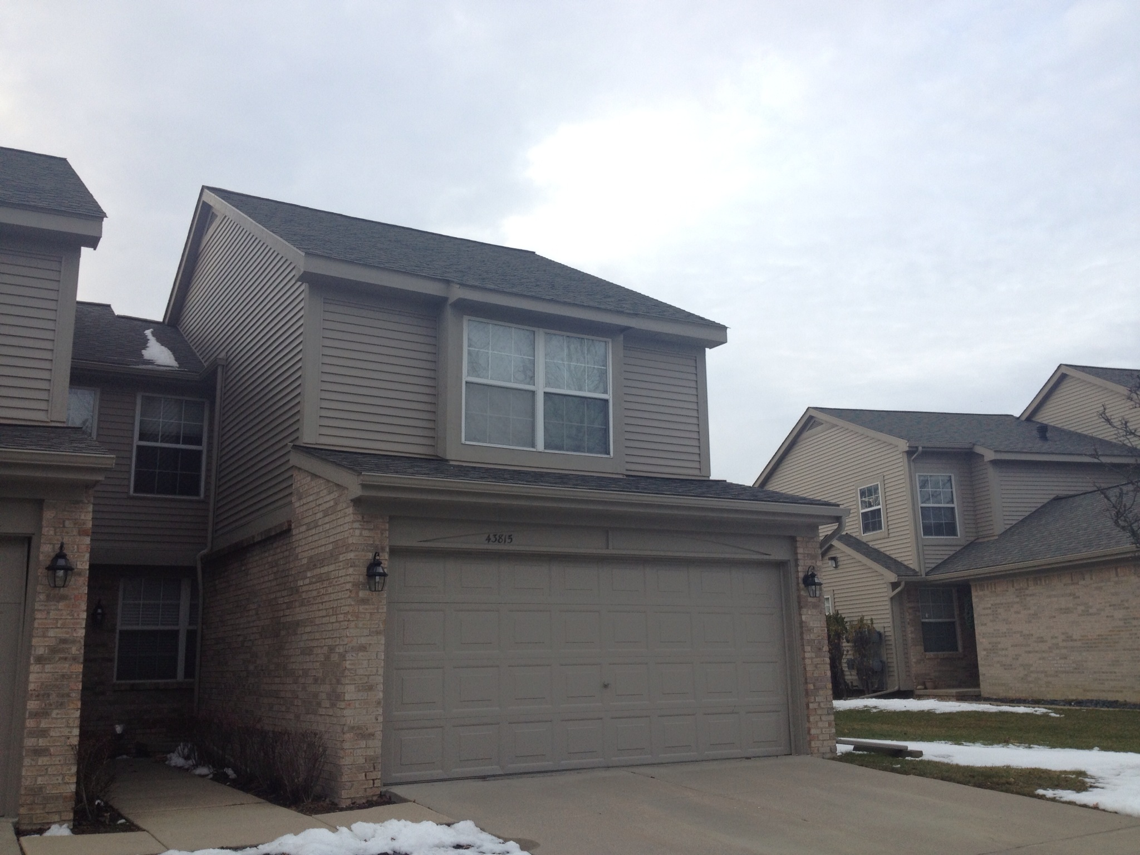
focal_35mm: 35
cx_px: 570
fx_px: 1153
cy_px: 428
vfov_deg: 40.7
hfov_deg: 52.6
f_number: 2.4
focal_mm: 4.28
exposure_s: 1/156
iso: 50
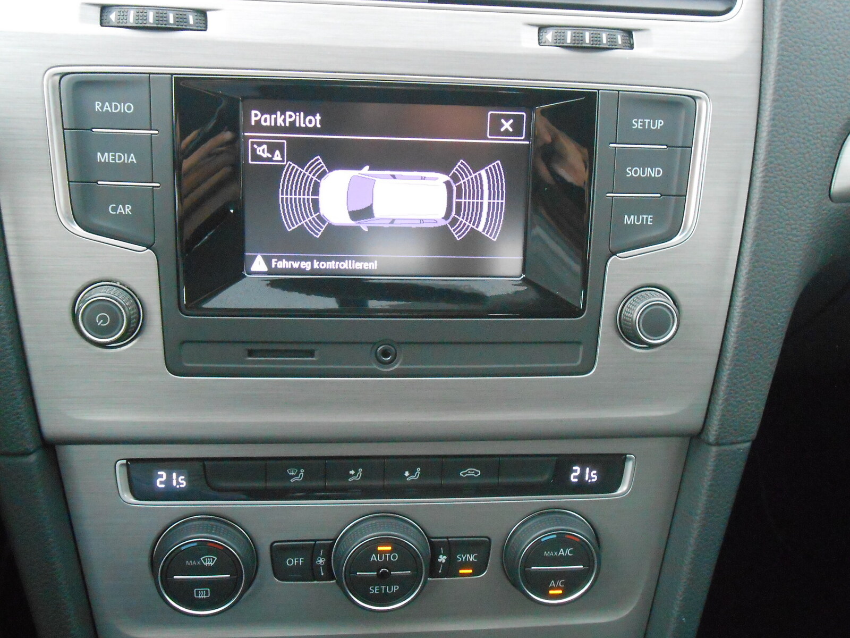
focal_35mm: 38
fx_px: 933
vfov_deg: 37.7
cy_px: 319
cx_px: 425
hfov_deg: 49.0
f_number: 4.2
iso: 800
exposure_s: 1/30
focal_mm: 6.8
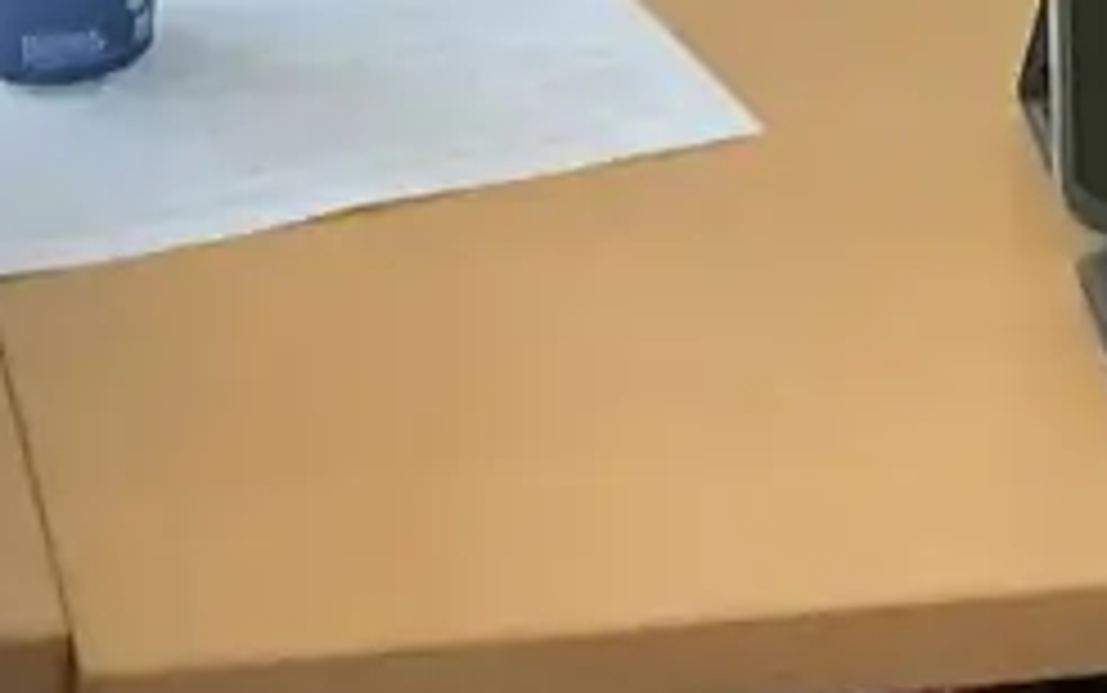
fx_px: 6188
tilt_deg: -35.8
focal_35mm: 205
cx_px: 126
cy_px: 1062
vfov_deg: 6.3
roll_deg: +1.4
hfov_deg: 10.2
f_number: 2.4
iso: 400
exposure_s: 1/40
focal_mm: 3.3
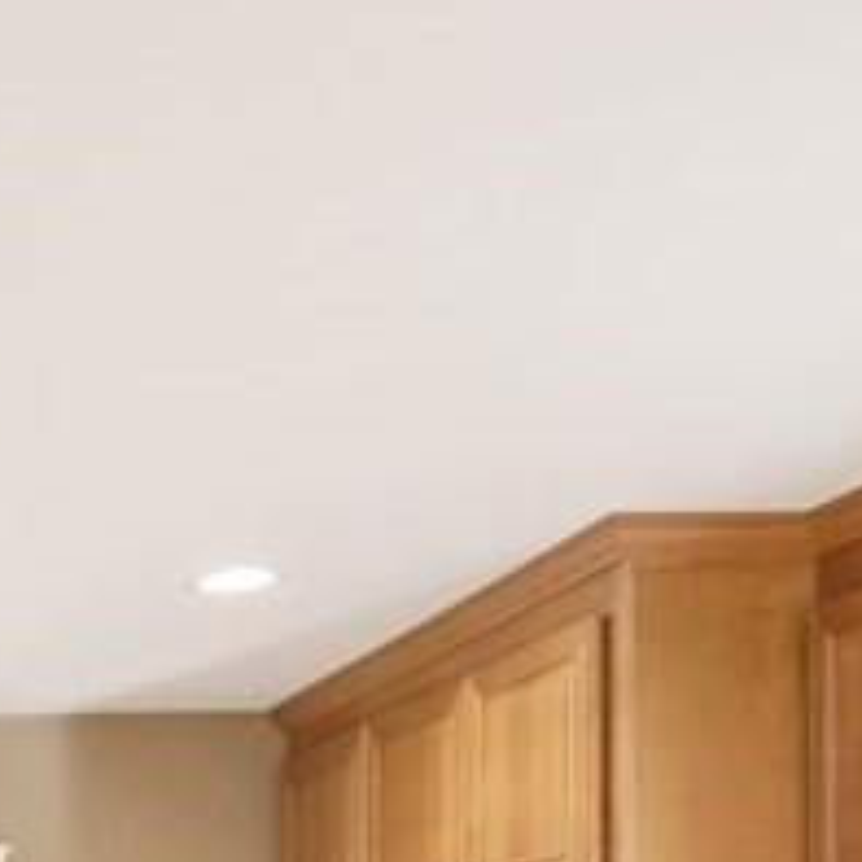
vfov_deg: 23.6
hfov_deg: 23.4
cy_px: 1192
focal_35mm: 62
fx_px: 1747
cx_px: -350
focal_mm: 14
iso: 1250
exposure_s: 1/320
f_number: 2.8
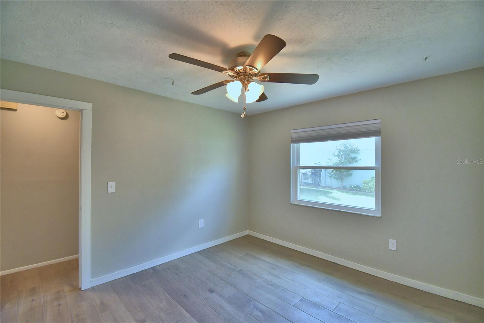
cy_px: 162
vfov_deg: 77.3
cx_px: 242
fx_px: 202
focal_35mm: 15
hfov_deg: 100.4
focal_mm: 10
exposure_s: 1/125
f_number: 4.5
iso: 400
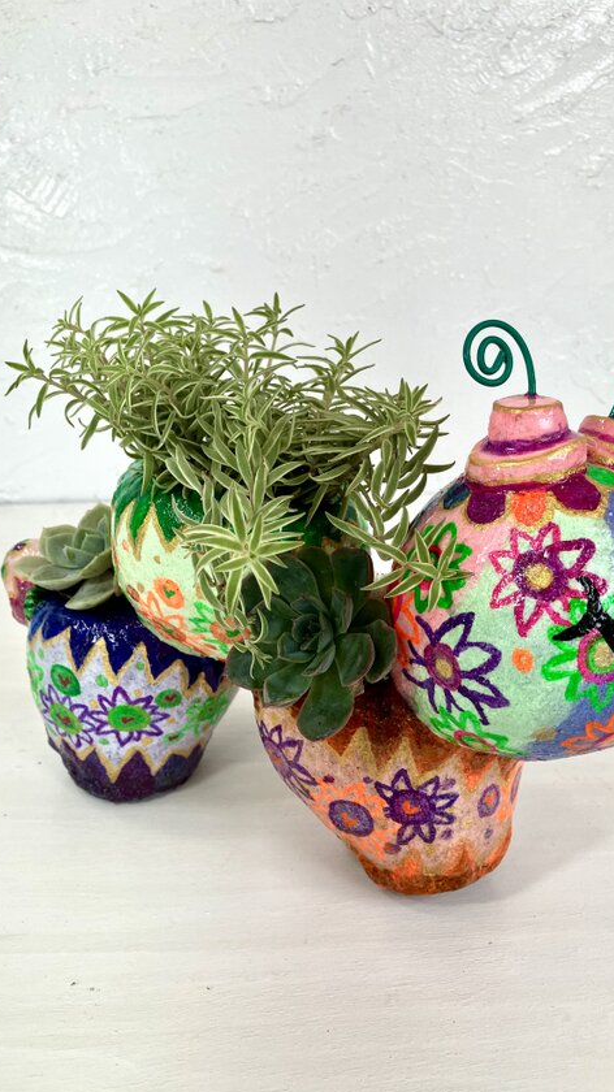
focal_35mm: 31
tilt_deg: -18.8
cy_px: 552
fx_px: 898
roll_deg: +1.5
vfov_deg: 62.6
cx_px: 314
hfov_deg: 37.7
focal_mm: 3.99
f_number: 1.8
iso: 25
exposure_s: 1/224
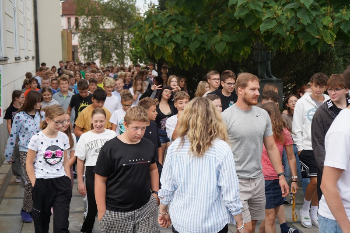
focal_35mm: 52
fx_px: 505
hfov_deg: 38.2
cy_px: 116
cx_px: 175
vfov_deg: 26.0
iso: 160
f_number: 5
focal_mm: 52
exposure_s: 1/200
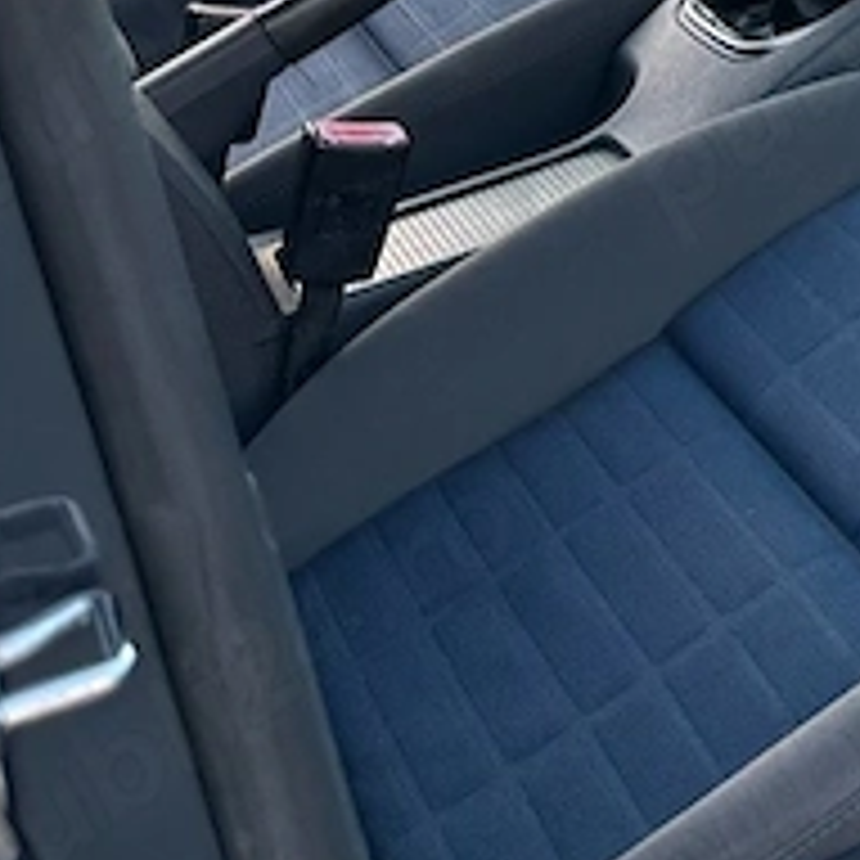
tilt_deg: -3.3
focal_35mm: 89
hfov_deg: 18.2
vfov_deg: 16.8
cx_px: 1103
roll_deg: +2.2
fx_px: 2502
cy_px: -594
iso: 125
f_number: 1.78
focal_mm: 6.86
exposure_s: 1/121
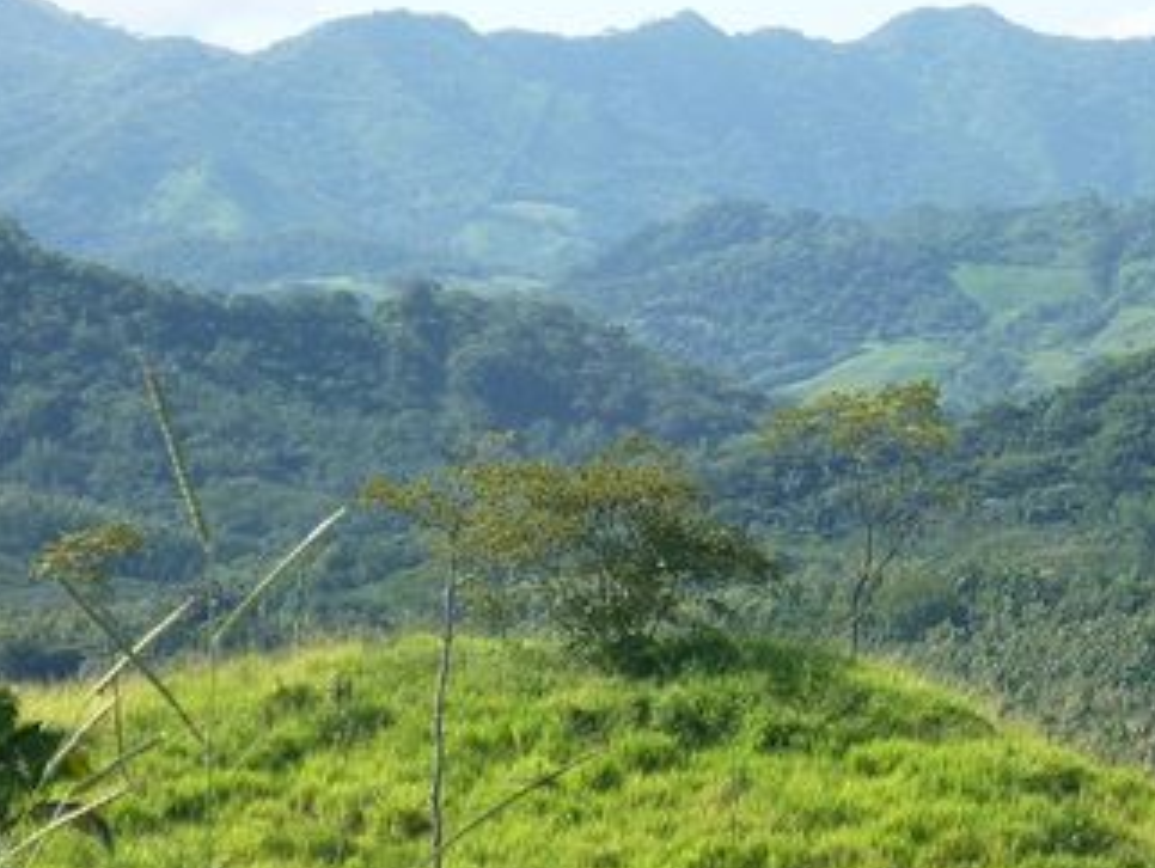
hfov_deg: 7.6
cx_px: 599
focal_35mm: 262
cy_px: 421
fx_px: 8748
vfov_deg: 5.7
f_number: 5.9
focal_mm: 22
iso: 80
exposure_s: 1/200
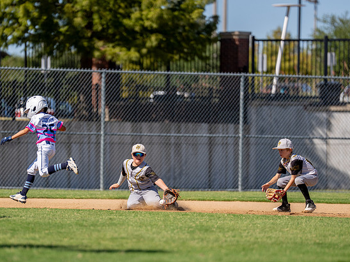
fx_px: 3054
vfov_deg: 4.9
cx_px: 136
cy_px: 146
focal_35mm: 302
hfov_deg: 6.6
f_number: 2.8
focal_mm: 200
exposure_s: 1/4000
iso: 125
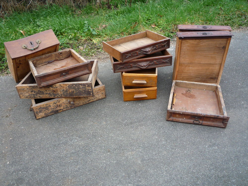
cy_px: 93
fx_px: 215
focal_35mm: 30
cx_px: 124
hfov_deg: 60.0
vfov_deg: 46.8
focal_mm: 5.2
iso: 125
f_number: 3.3
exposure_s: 1/30
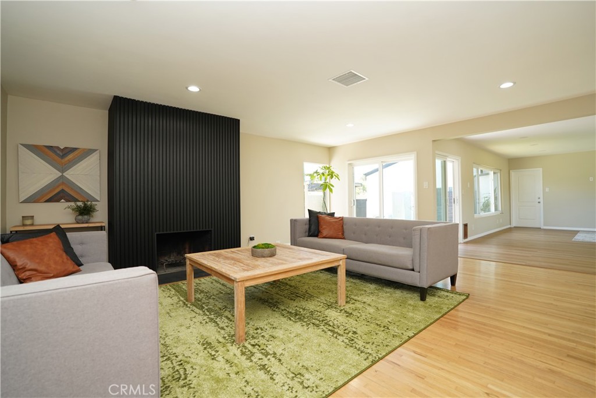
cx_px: 298
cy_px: 199
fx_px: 265
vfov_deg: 73.8
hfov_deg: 96.7
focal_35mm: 16
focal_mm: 16
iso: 800
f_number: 4
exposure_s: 1/160
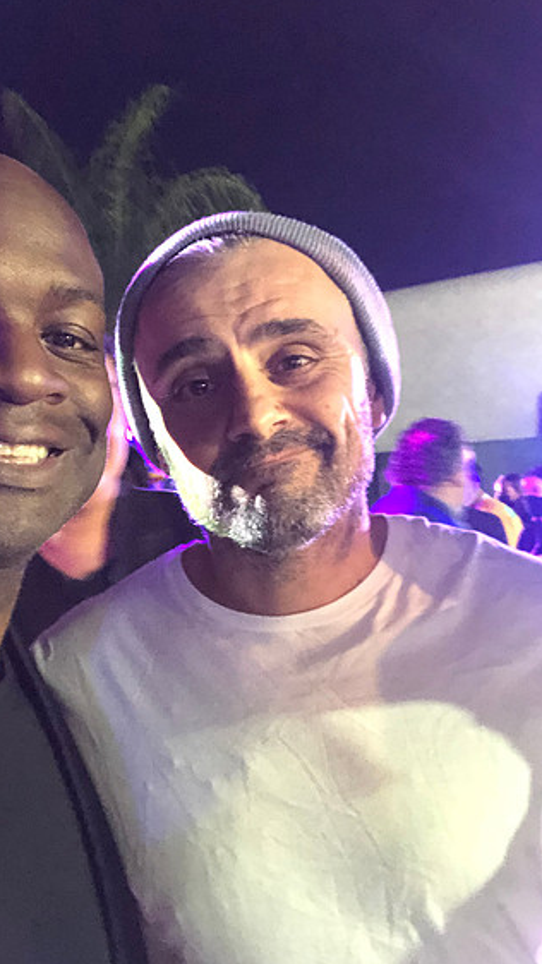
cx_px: 218
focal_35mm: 36
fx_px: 920
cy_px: 489
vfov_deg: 55.3
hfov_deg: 32.7
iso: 800
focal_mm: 2.87
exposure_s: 1/15
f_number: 2.2
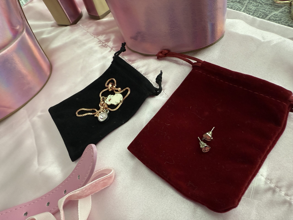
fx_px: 203
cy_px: 110
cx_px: 146
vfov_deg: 56.8
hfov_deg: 71.6
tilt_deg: -50.8
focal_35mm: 24
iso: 200
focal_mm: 2.22
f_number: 2.2
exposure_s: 1/99
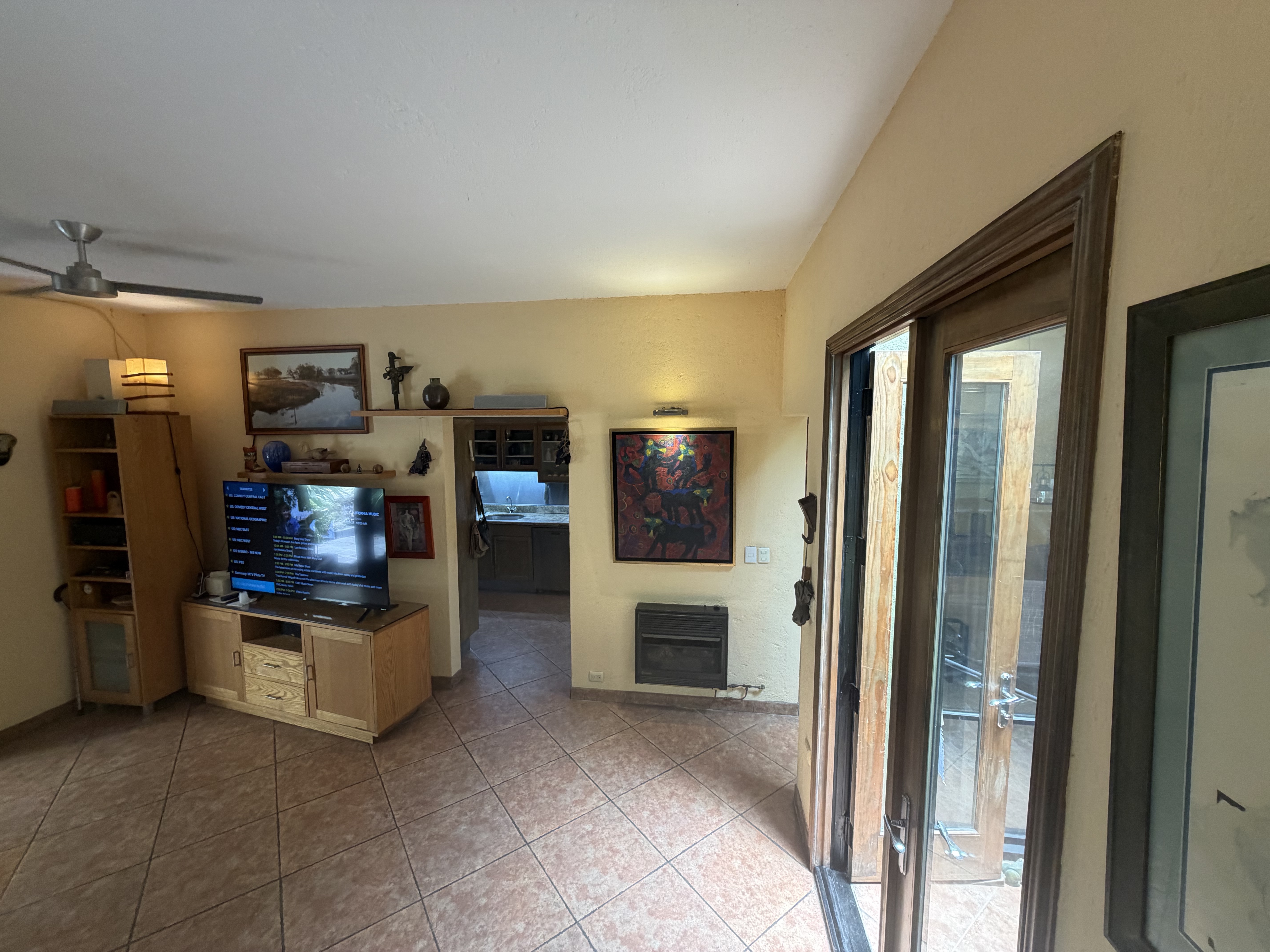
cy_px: 476
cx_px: 635
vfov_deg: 85.7
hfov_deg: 102.1
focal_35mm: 14
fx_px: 514
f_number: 2.2
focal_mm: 2.22
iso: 200
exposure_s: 1/121
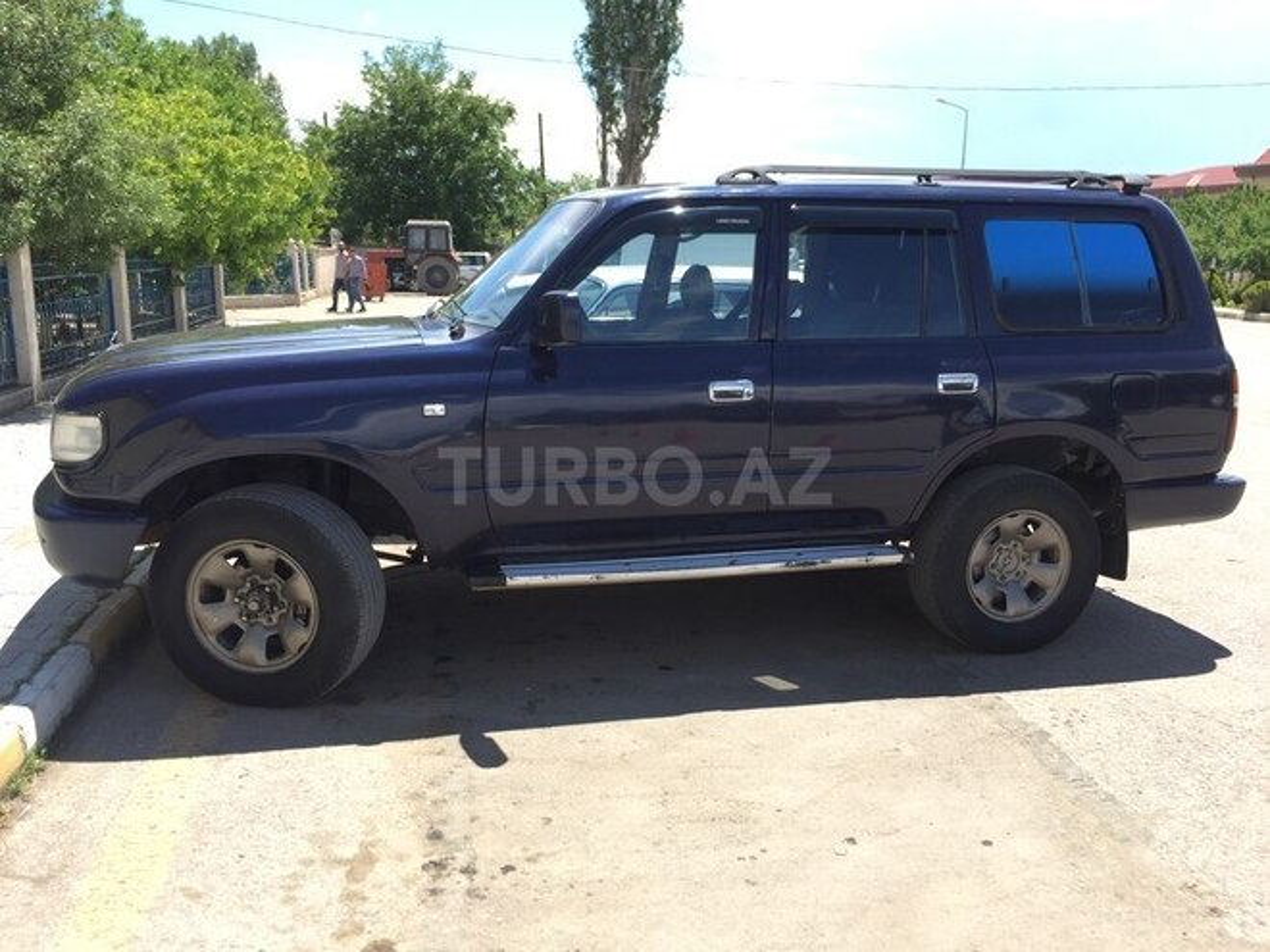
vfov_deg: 48.2
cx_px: 635
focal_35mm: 29
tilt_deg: -12.7
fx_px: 1064
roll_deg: -2.0
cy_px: 476
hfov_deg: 61.7
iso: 32
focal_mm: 4.15
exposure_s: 1/746
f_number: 2.2
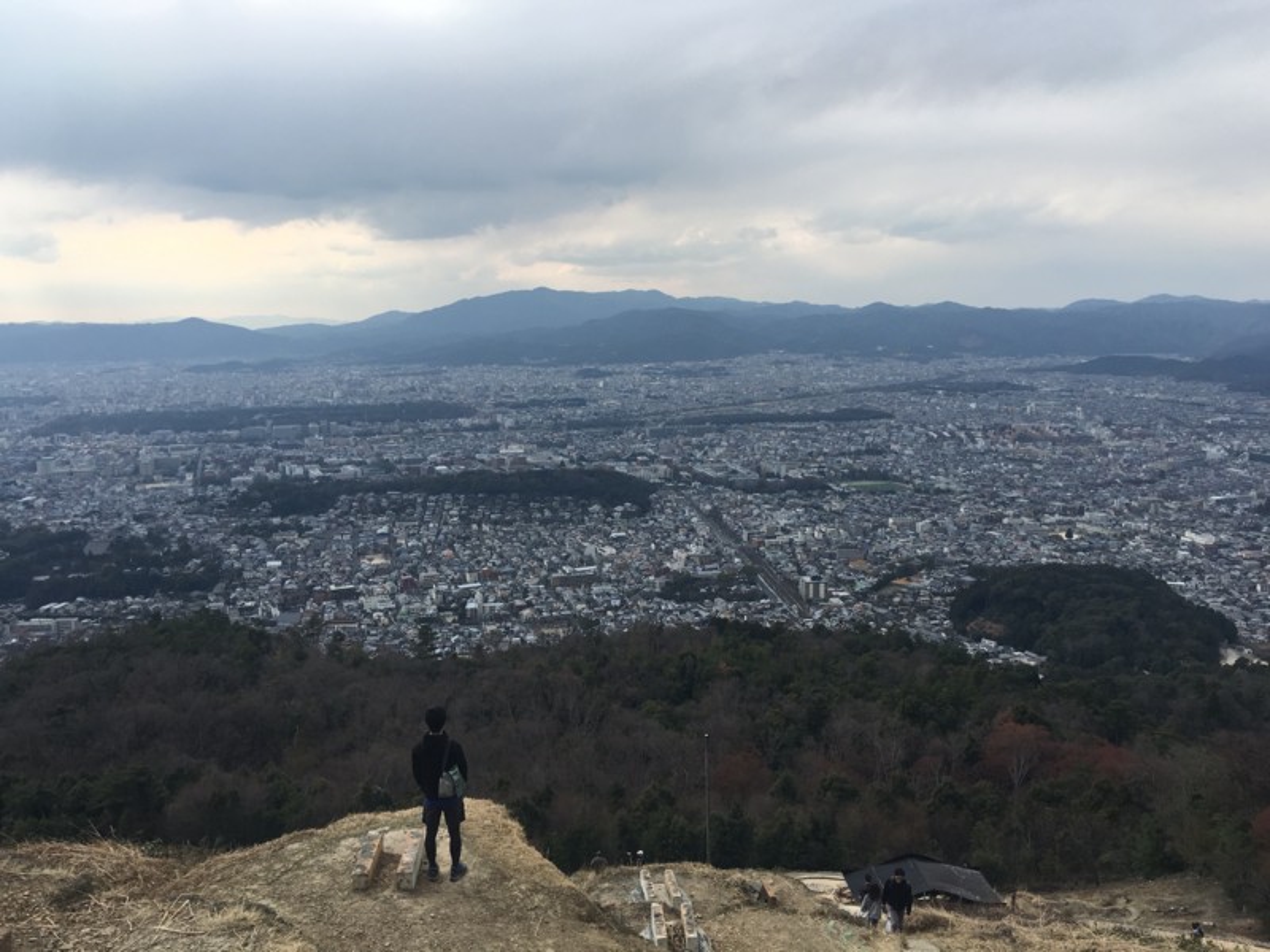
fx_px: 1064
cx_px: 635
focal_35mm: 29
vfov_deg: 48.2
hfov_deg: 61.7
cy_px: 476
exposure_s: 1/916
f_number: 2.2
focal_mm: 4.15
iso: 25
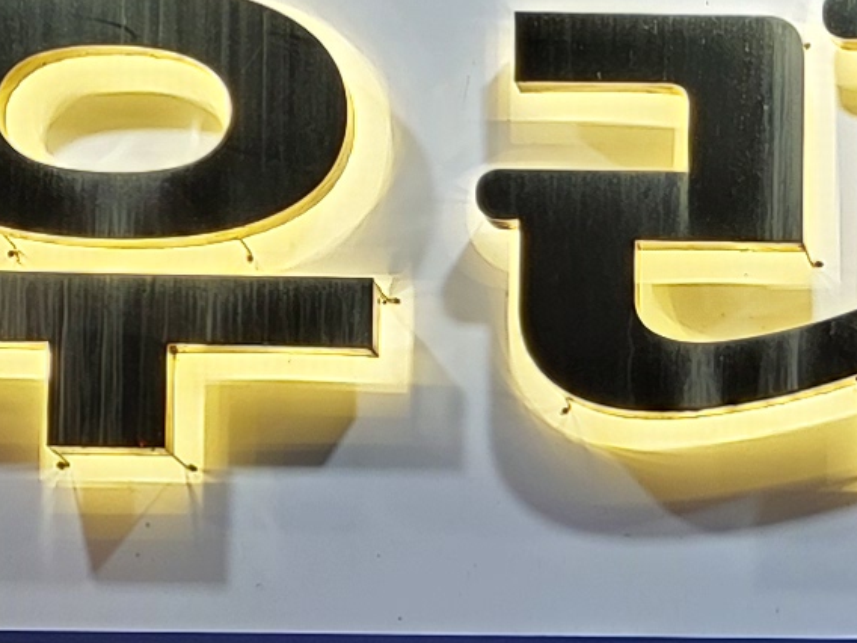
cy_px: 1389
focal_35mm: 162
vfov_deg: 8.6
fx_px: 4011
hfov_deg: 11.4
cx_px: 1483
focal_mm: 6.3
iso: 100
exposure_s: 1/120
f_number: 1.7
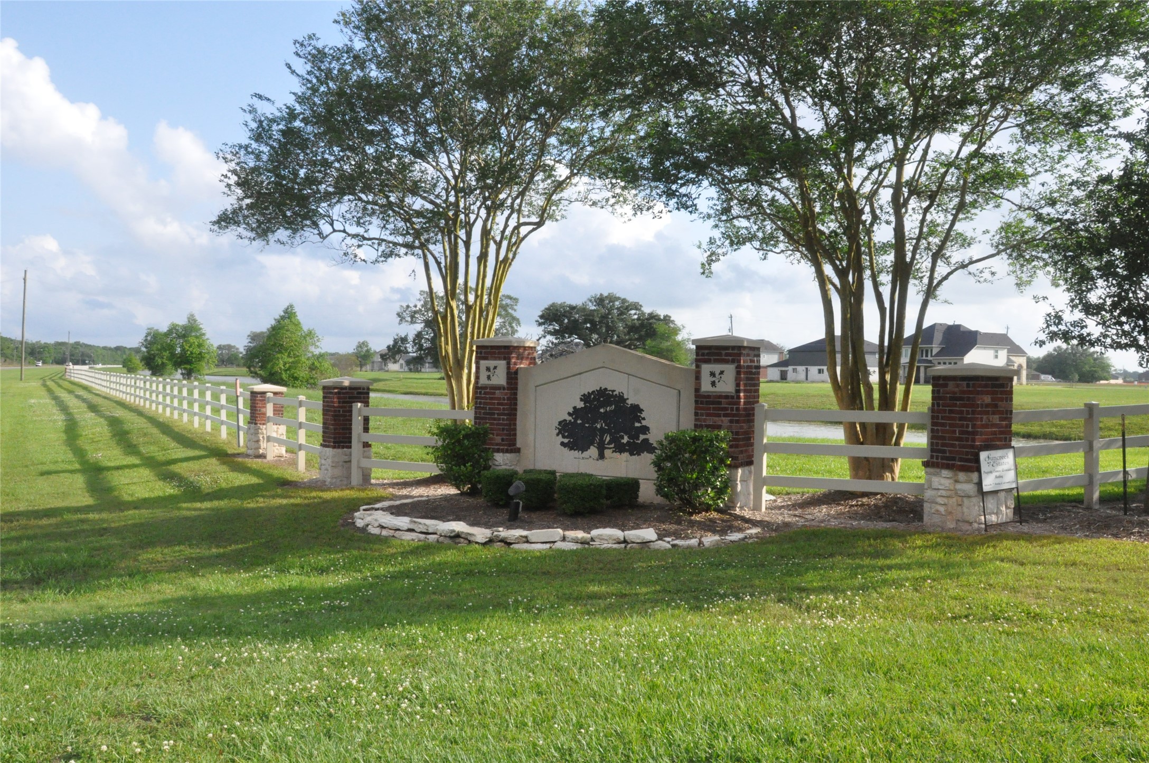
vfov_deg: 41.6
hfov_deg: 59.6
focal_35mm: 32
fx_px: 1004
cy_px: 382
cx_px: 574
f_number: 22
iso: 2500
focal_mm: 21
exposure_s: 1/500
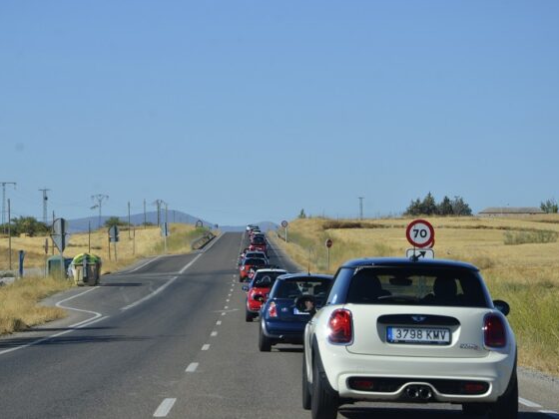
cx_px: 270
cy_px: 210
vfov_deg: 8.6
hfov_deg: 11.5
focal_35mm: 173
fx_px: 2786
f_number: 9
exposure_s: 1/320
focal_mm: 105
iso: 100
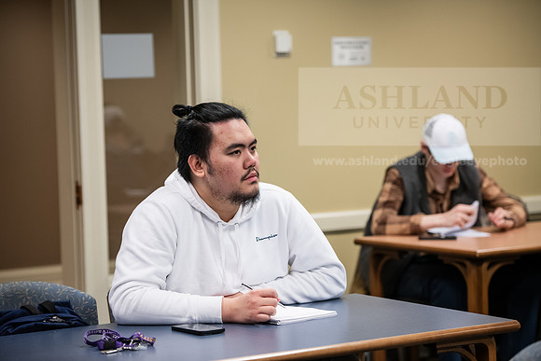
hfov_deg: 19.5
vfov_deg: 13.0
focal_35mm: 105
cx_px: 270
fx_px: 1578
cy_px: 180
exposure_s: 1/160
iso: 1600
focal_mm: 105
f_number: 3.2
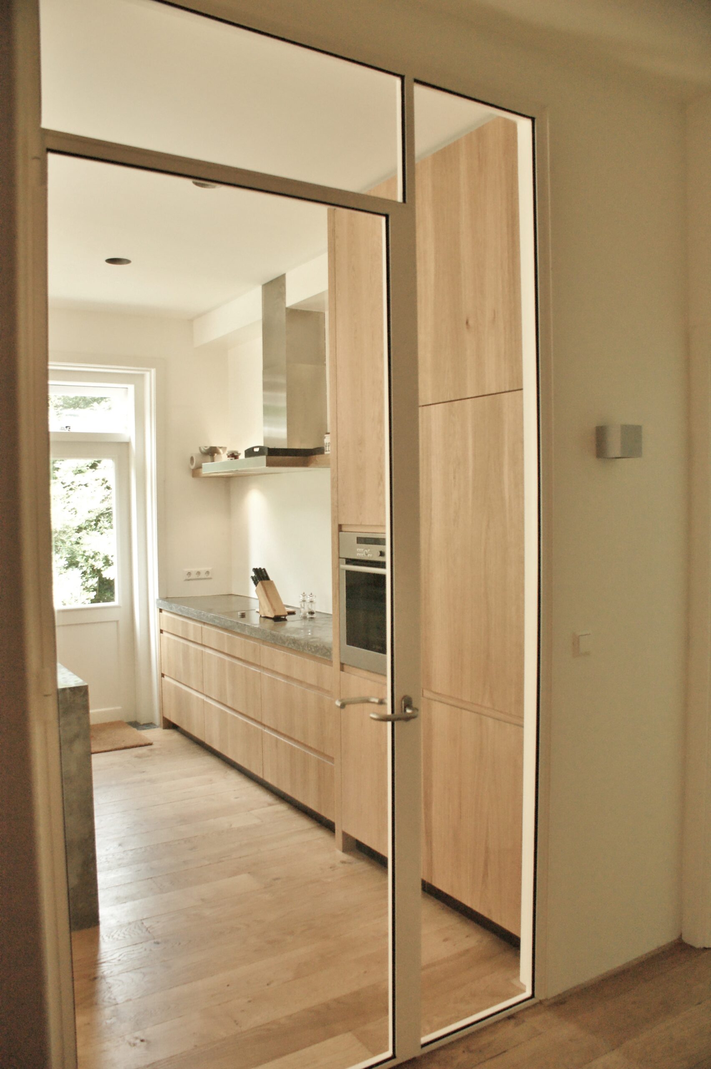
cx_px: 356
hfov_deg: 47.9
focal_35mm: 27
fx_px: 801
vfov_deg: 67.4
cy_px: 534
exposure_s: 1/160
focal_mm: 18
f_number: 3.5
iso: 1600
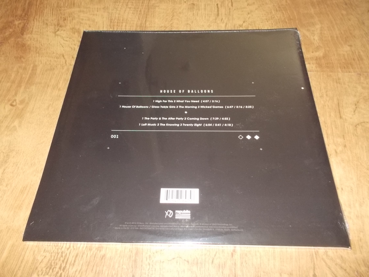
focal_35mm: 29
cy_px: 138
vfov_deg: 48.2
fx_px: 309
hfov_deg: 61.7
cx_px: 184
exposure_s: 1/30
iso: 320
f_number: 3.3
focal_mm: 4.1
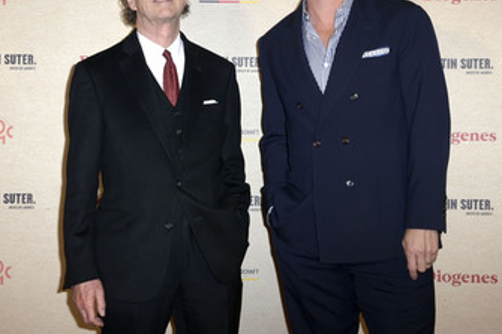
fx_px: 1031
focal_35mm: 74
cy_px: 112
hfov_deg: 27.4
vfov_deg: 18.4
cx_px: 241
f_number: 5.6
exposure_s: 1/250
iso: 400
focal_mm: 55
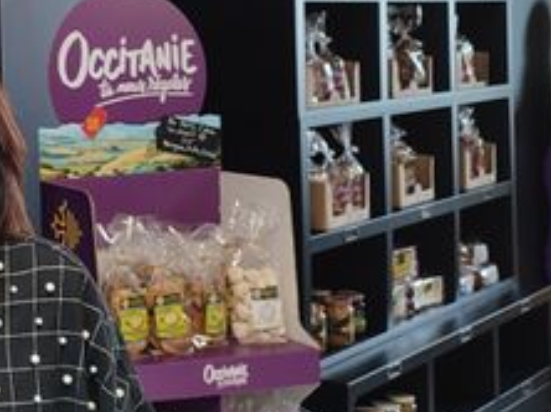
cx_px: -307
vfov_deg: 19.2
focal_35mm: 75
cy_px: 37
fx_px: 1193
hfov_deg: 21.3
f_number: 1.89
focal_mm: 5.89
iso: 265
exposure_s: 1/33
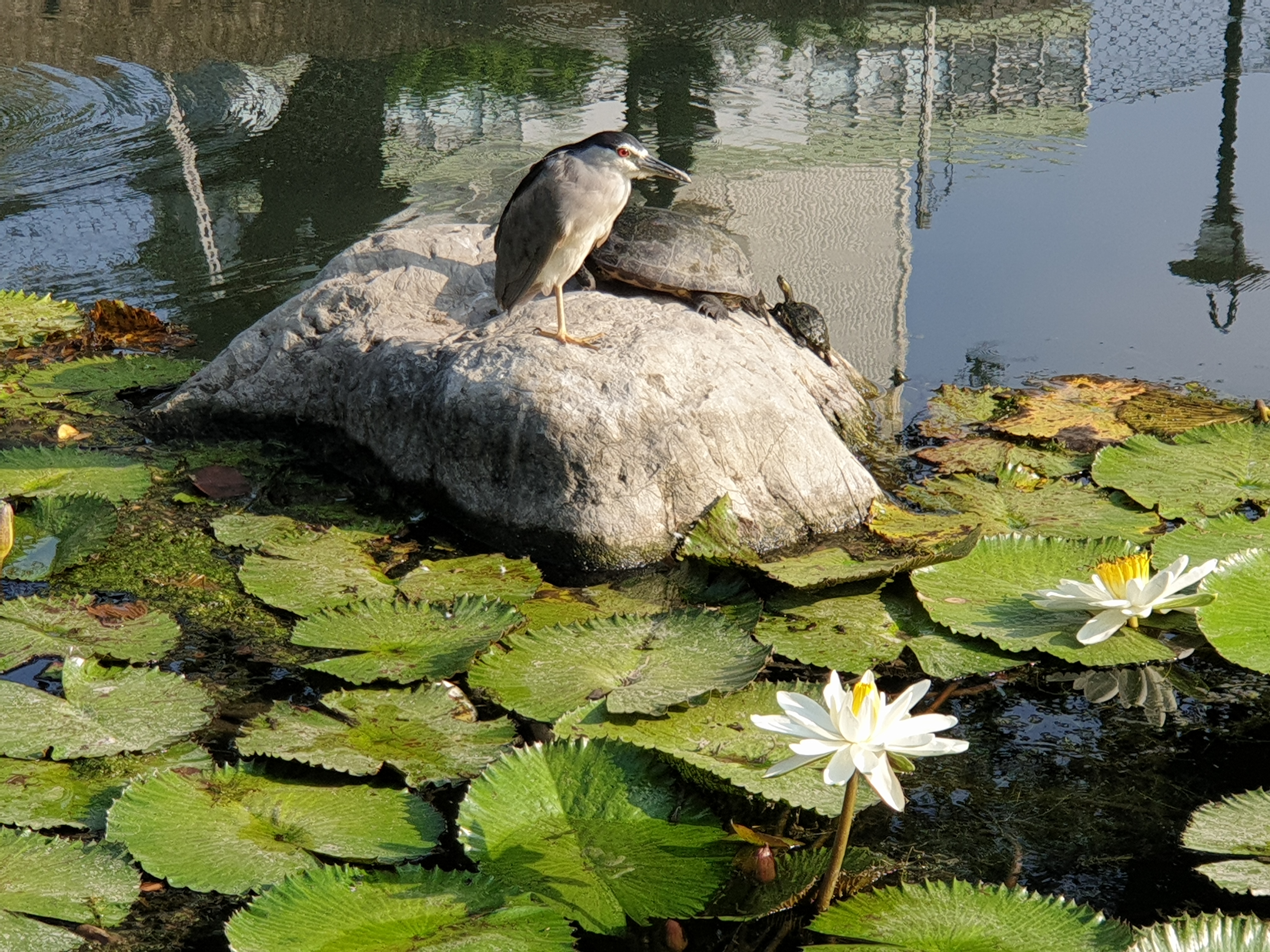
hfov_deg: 36.8
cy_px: 476
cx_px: 635
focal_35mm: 52
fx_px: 1908
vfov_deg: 28.0
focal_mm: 6
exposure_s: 1/468
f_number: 2.4
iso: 25
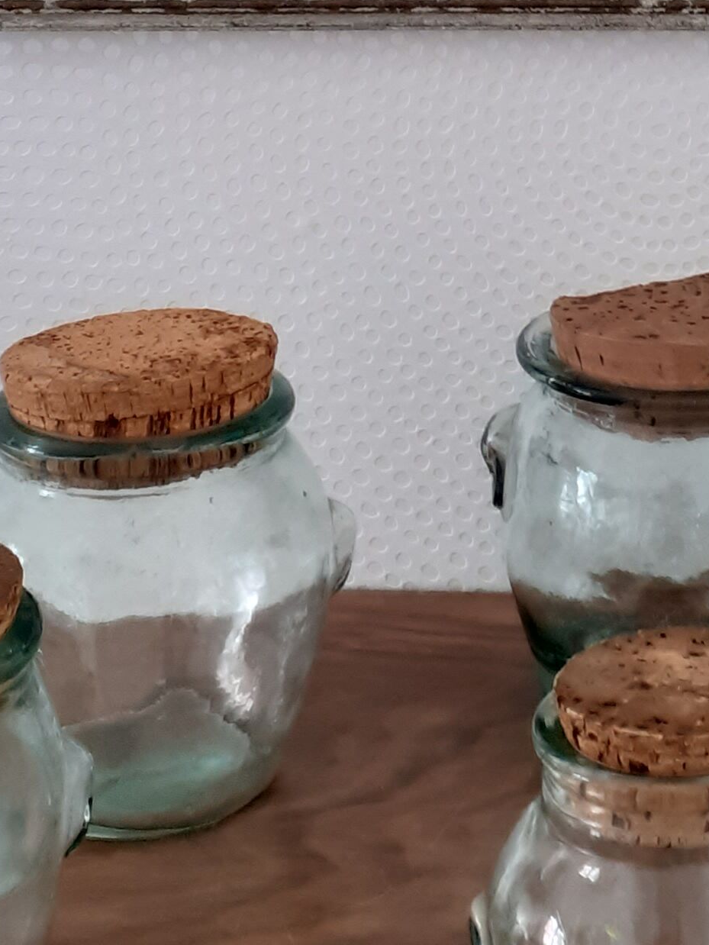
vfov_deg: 20.3
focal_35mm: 90
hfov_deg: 16.1
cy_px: -203
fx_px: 2457
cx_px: 724
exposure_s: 1/50
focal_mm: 3.6
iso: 80
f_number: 1.9
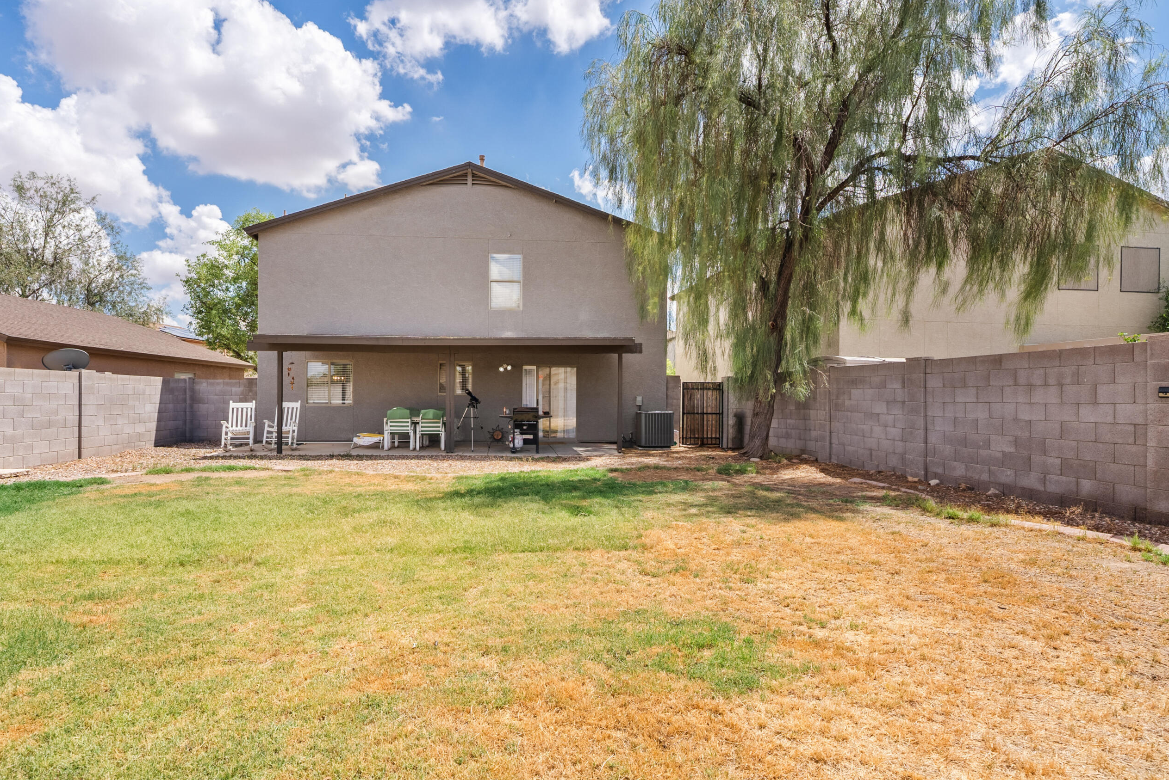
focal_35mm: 19
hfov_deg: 86.8
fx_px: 617
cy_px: 402
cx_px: 556
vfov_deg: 64.6
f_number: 8
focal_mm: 16
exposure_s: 1/50
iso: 100
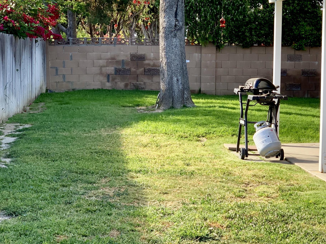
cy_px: 98
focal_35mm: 86
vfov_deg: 17.1
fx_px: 810
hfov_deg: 22.7
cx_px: 197
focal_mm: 6
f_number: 2.4
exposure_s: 1/122
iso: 16
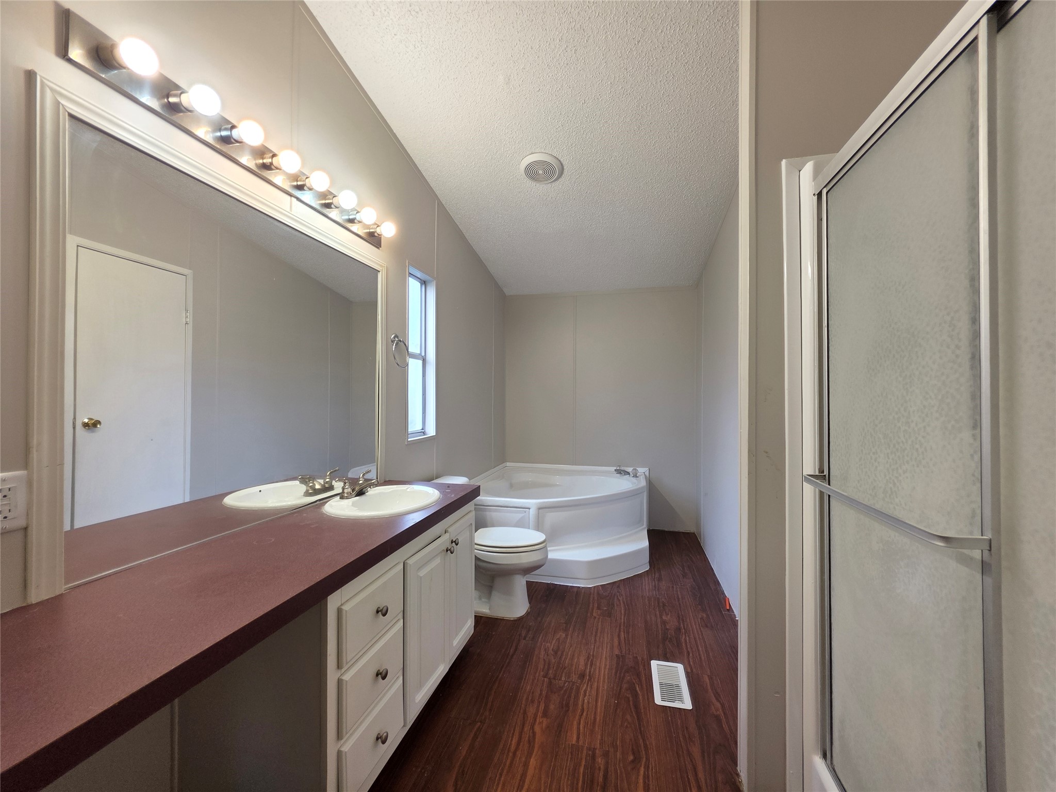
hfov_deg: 106.2
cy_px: 396
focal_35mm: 13
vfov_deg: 89.9
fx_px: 397
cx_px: 528
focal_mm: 2.2
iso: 64
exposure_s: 1/120
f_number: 1.9
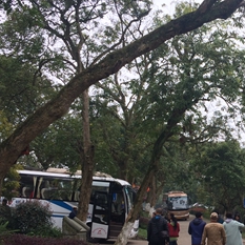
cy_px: 164
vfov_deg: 30.9
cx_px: 227
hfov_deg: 29.6
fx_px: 440
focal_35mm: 55
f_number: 2.2
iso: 32
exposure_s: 1/149
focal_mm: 4.15
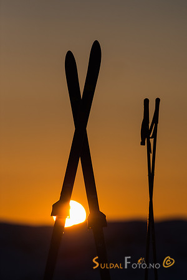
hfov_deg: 4.6
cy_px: 140
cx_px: 94
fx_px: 2337
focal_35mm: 300
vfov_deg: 6.9
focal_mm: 300
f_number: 5
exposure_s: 1/4000
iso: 200
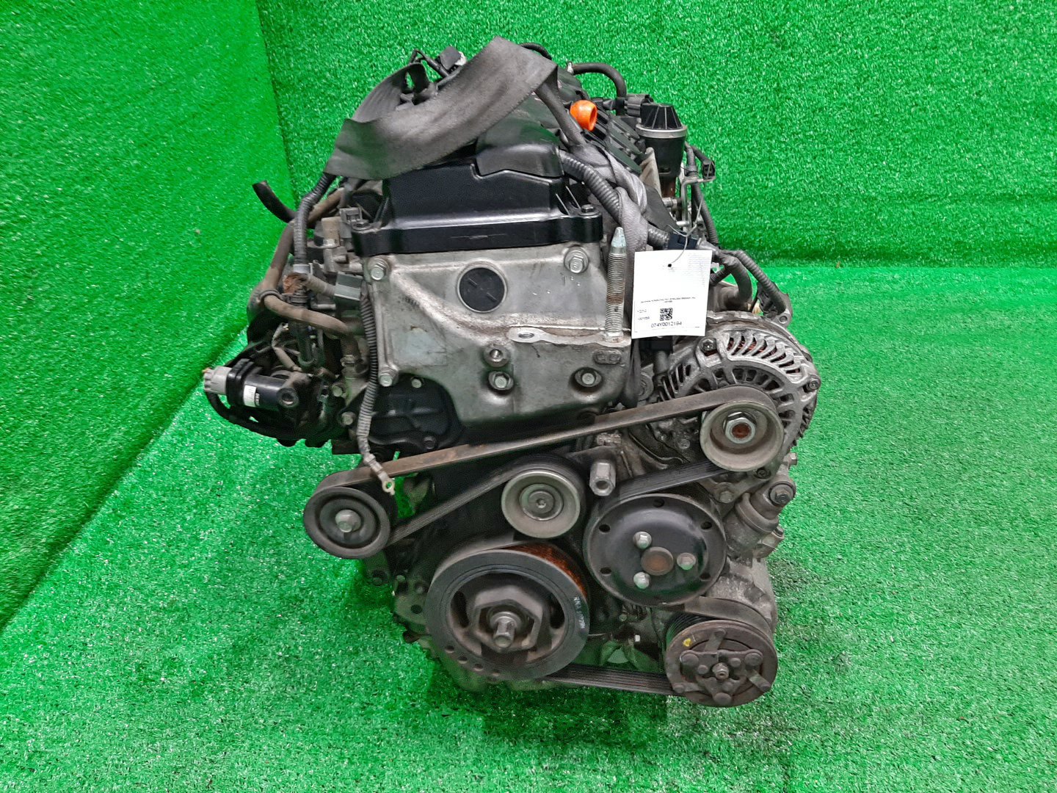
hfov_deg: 67.3
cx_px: 528
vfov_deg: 53.1
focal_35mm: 26
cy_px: 396
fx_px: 794
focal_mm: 3.93
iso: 206
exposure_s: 1/50
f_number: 1.7
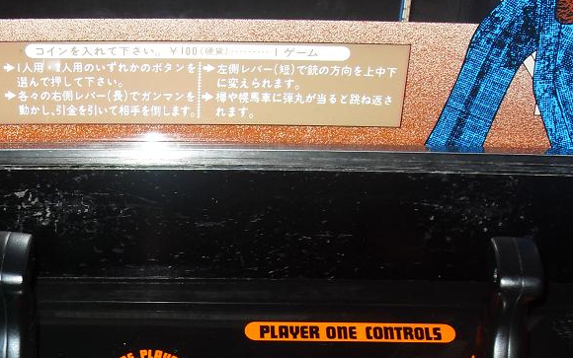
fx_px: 1250
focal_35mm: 80
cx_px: 142
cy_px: 382
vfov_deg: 15.9
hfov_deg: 25.5
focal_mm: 7.1
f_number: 3.1
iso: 100
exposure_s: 1/45
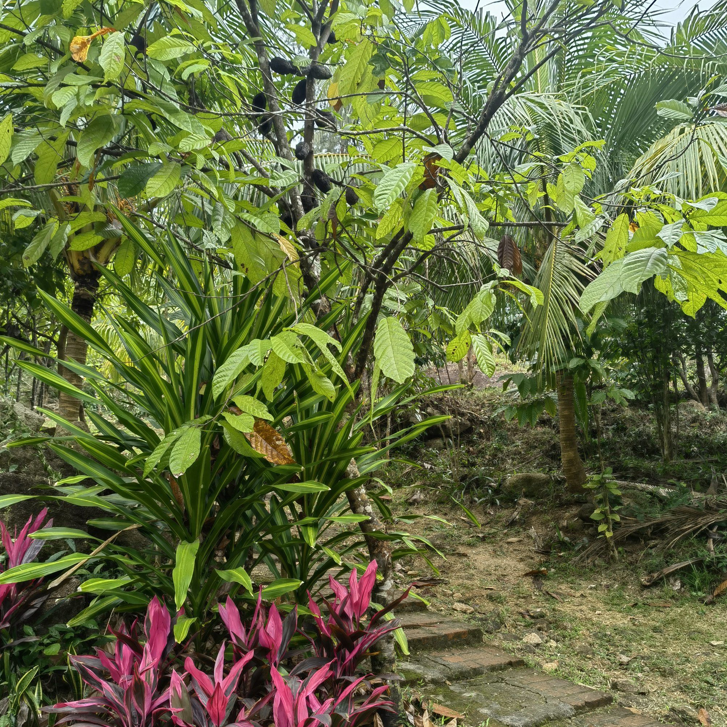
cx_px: 359
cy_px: 401
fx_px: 713
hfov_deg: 54.0
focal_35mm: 30
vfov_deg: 53.9
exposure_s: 1/185
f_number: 1.8
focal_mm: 5.54
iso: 50
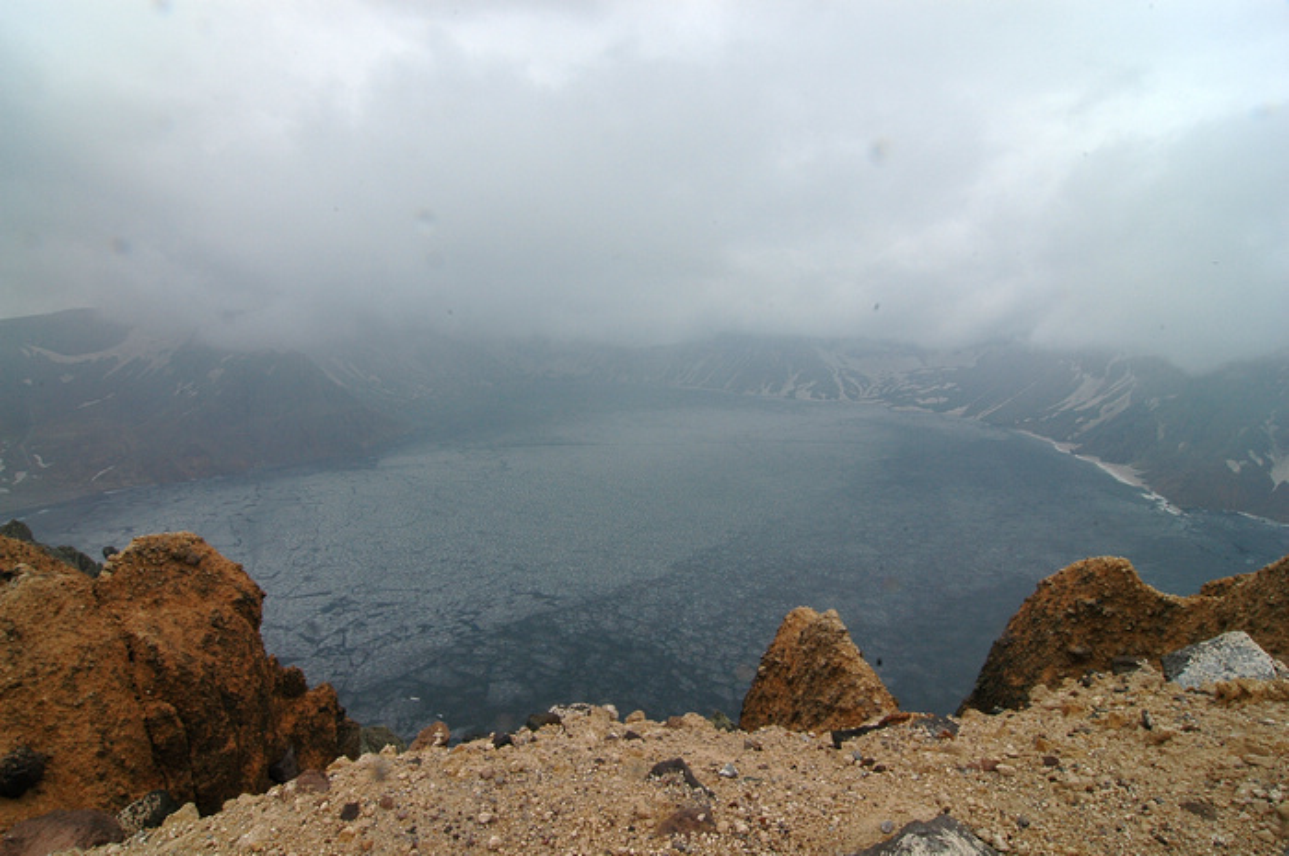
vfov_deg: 67.3
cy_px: 428
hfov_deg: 90.1
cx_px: 644
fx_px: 644
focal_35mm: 18
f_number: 16
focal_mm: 12
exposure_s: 1/100
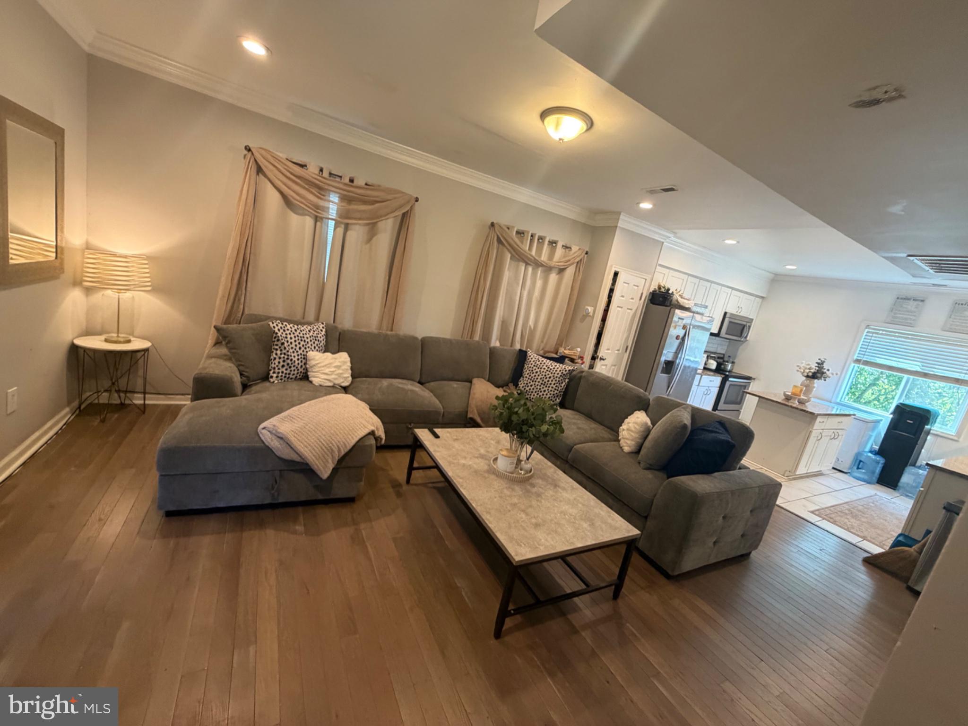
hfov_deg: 102.1
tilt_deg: -11.2
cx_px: 484
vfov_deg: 85.7
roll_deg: -11.6
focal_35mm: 14
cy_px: 363
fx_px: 391
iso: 320
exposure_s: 1/60
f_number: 2.2
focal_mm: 2.22
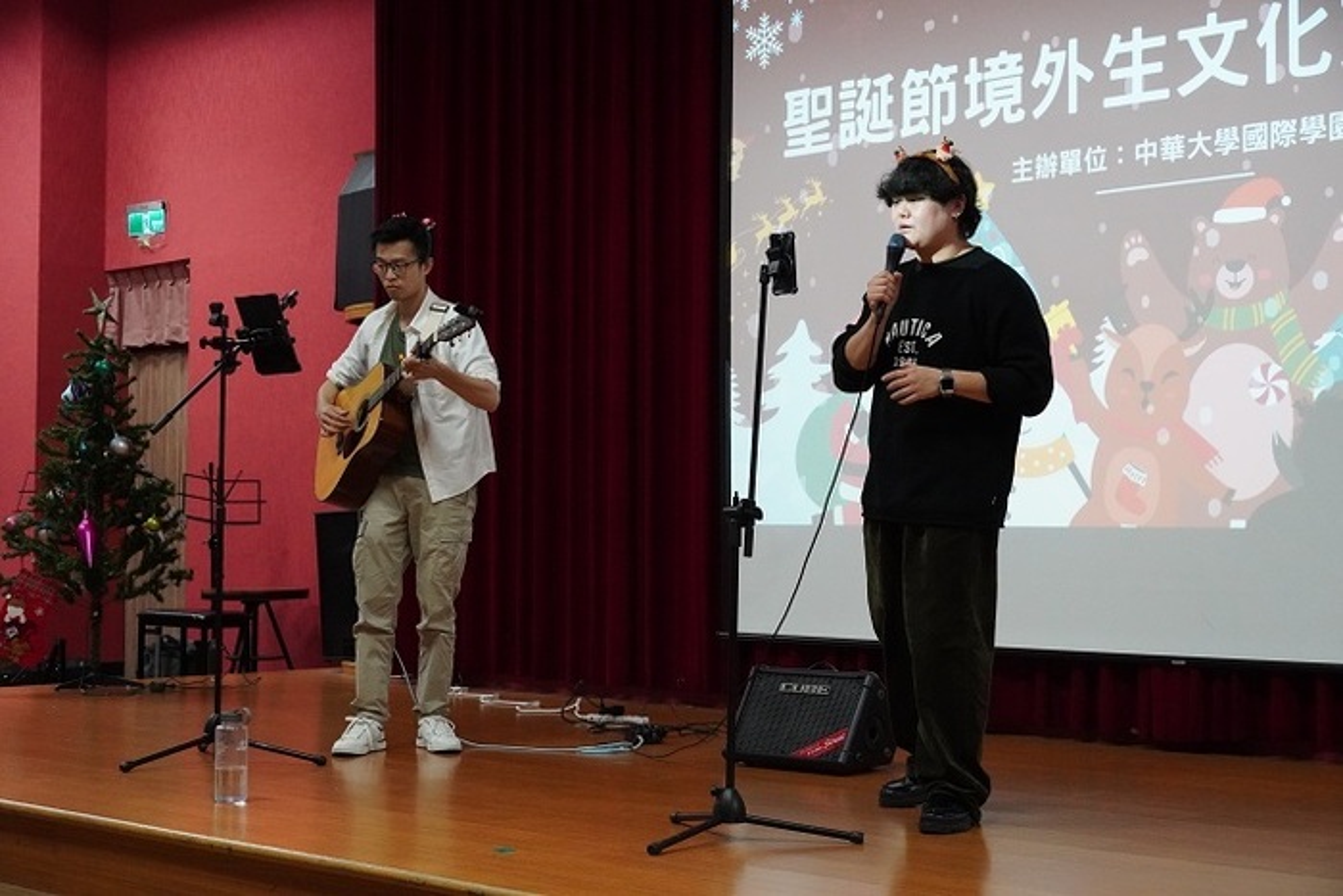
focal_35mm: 57
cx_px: 672
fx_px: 2127
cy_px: 448
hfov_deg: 35.0
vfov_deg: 23.8
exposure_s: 1/80
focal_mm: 38
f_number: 5.6
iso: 5000
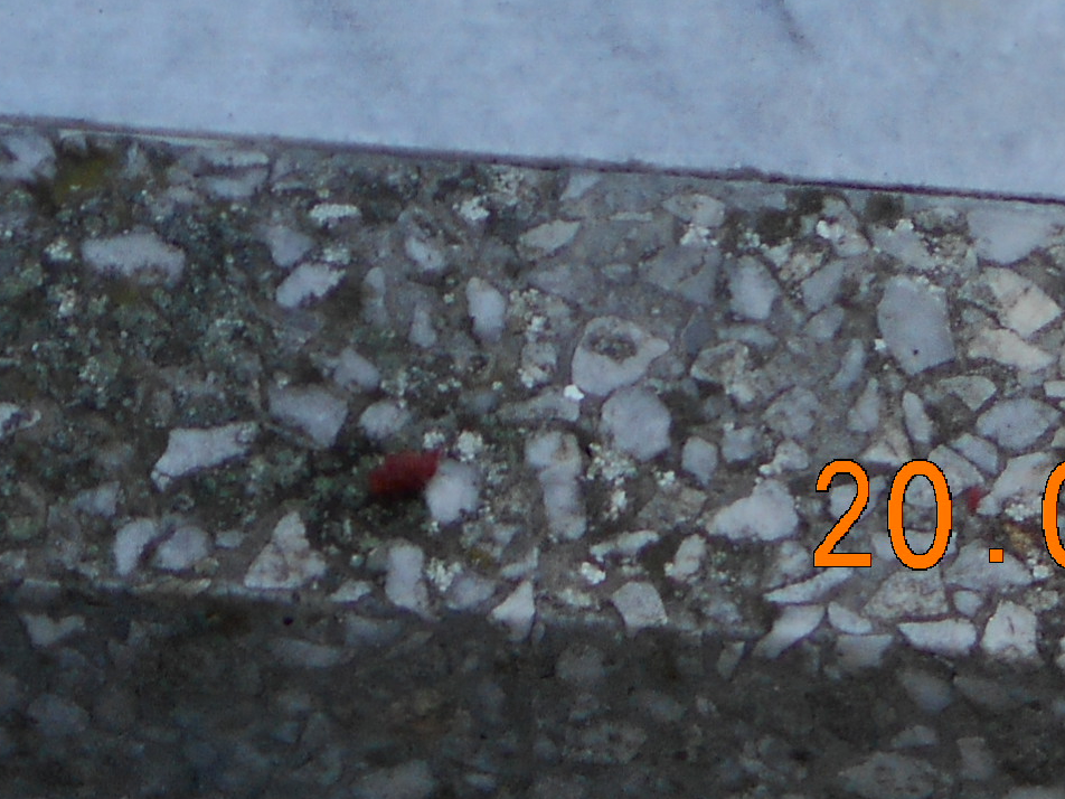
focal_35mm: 433
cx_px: 144
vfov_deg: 3.4
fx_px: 13322
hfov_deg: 4.6
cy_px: -702
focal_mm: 20.1
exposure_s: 1/160
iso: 80
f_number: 6
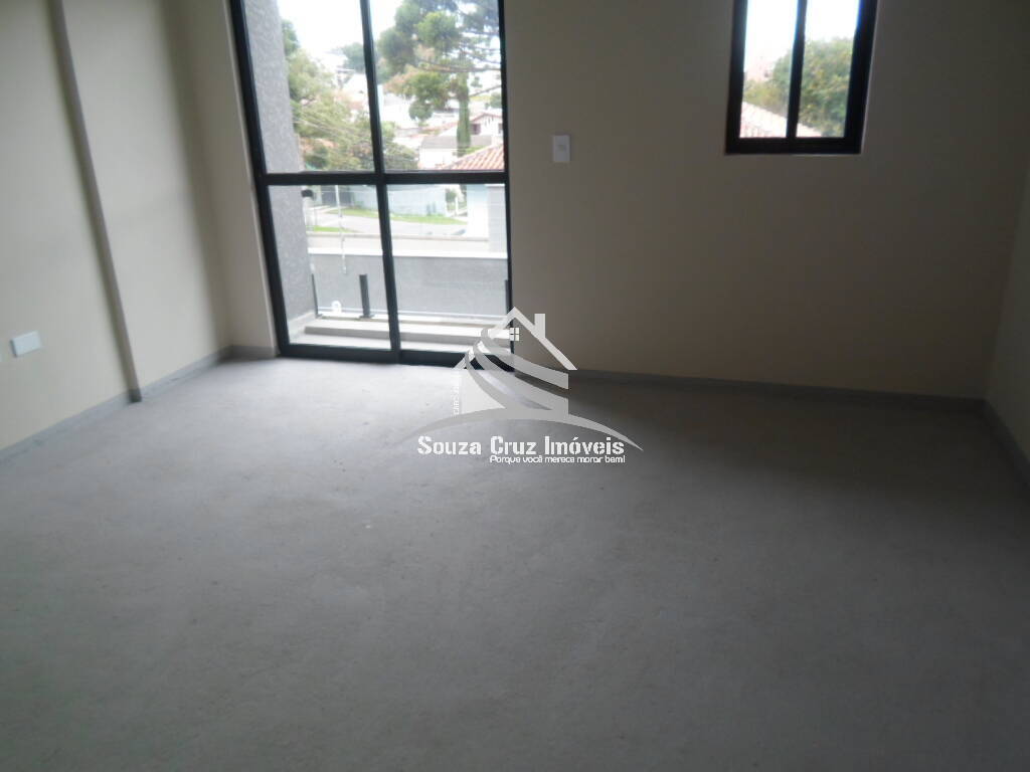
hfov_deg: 69.4
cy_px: 386
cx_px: 515
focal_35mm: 25
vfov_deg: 54.9
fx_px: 744
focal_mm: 4.5
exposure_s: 1/90
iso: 80
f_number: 2.5
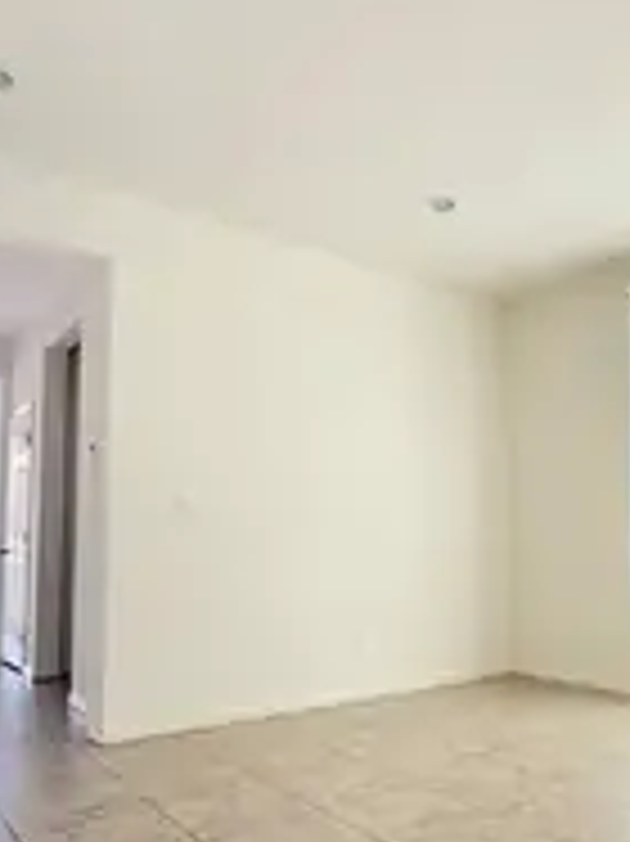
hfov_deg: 46.0
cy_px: 491
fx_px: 729
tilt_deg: +4.3
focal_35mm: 30
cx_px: 418
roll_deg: +0.4
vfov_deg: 59.7
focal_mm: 2.22
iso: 250
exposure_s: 1/99
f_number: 2.2
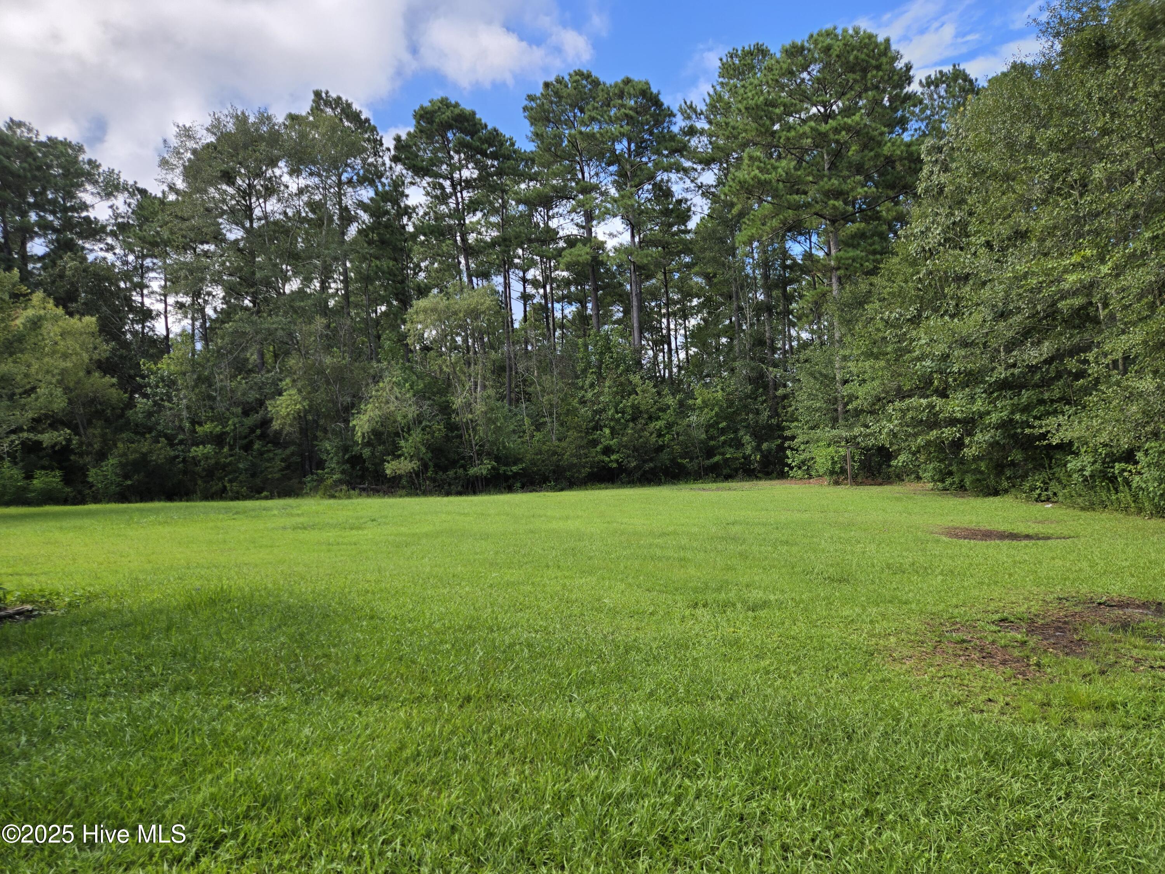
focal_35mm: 23
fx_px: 774
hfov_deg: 73.9
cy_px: 437
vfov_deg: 58.9
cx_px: 582
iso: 25
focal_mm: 5.4
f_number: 1.8
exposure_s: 1/1192
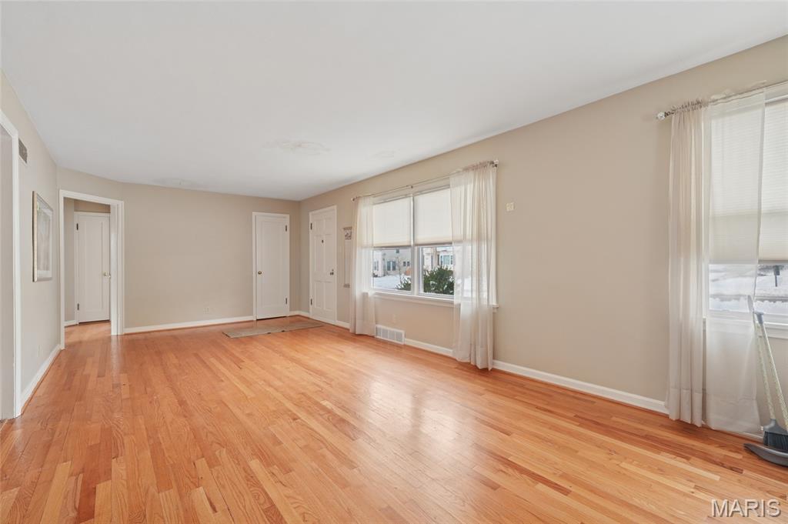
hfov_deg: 100.4
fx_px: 328
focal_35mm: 15
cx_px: 394
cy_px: 262
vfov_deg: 77.2
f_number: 8
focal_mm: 15
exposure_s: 1/25
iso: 400
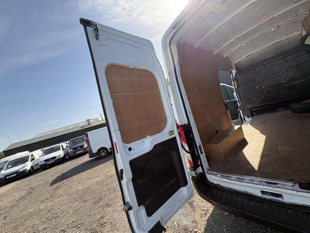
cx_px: 155
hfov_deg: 102.1
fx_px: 125
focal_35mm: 14
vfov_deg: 85.7
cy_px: 116
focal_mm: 2.22
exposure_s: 1/641
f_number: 2.2
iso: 40
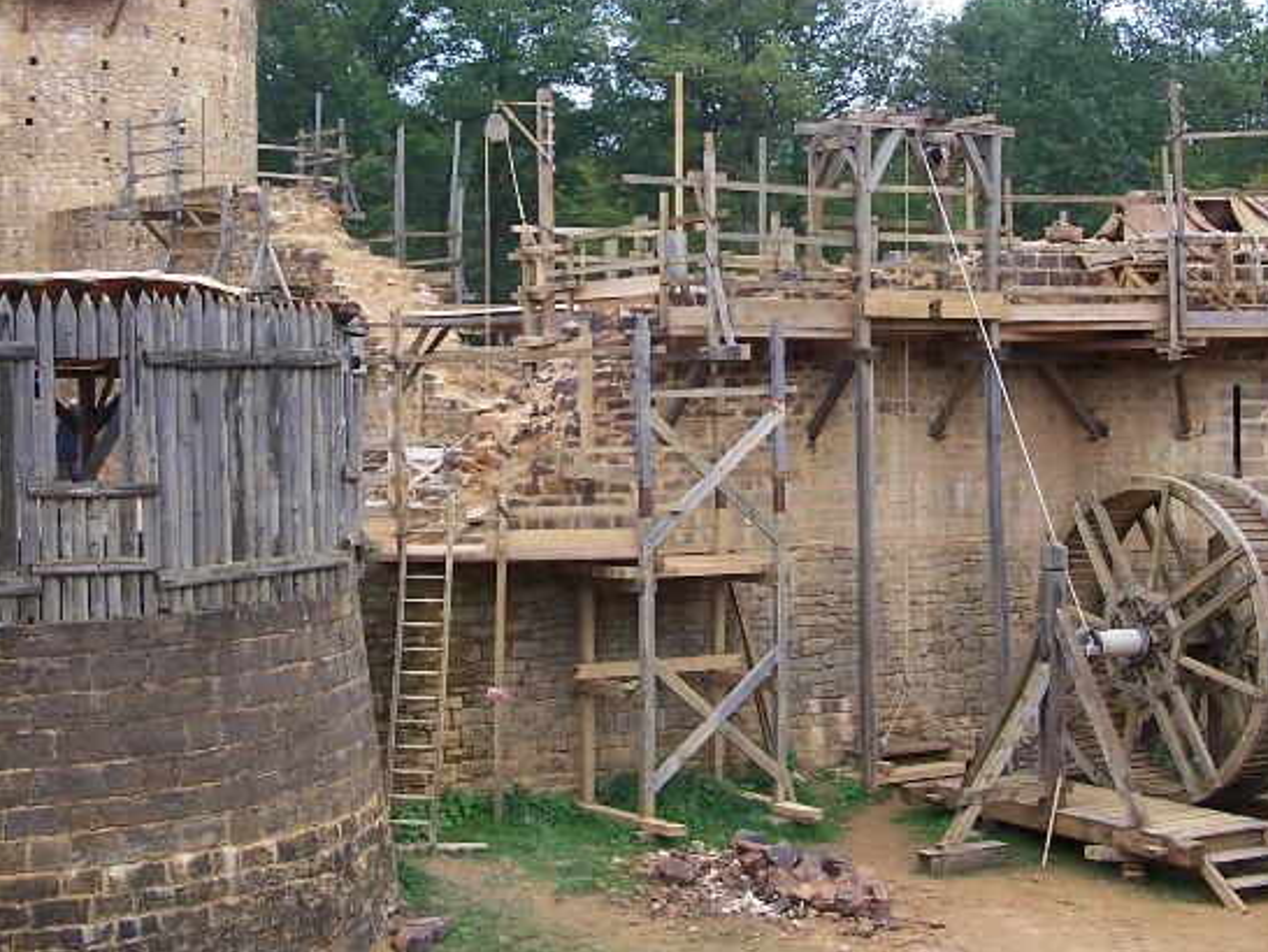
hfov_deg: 30.7
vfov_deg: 23.2
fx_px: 2309
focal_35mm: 63
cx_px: 667
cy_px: 351
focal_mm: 7.1
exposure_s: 1/125
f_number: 2.8
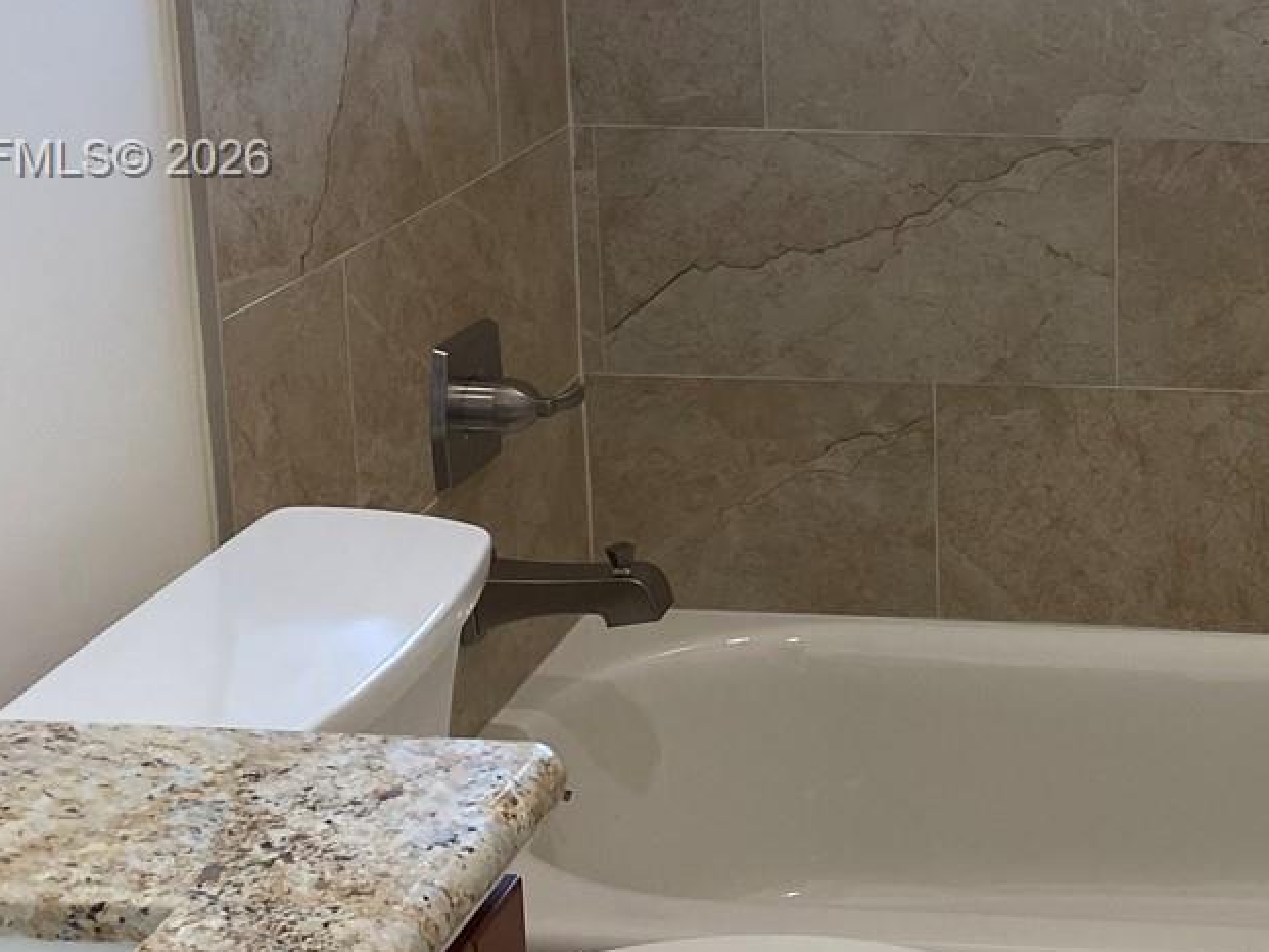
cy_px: 161
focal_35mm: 67
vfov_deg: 21.6
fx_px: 2457
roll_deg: -0.5
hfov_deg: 27.3
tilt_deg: -11.3
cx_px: 1269
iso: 100
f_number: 1.8
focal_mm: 4.25
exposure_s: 1/120
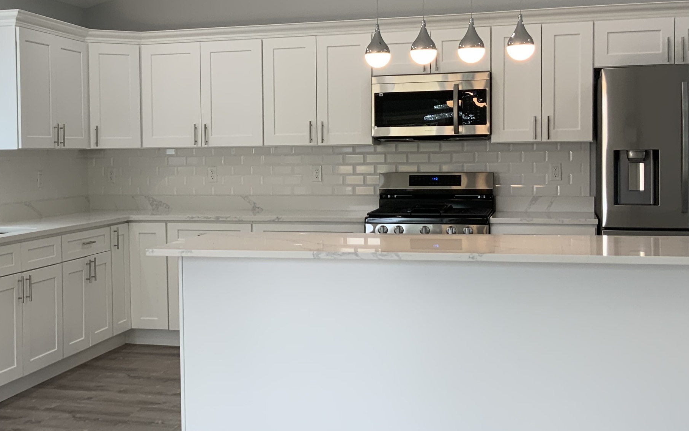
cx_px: 244
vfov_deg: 24.8
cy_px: 186
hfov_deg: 38.5
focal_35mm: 52
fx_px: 976
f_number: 1.8
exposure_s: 1/120
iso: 25
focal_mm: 3
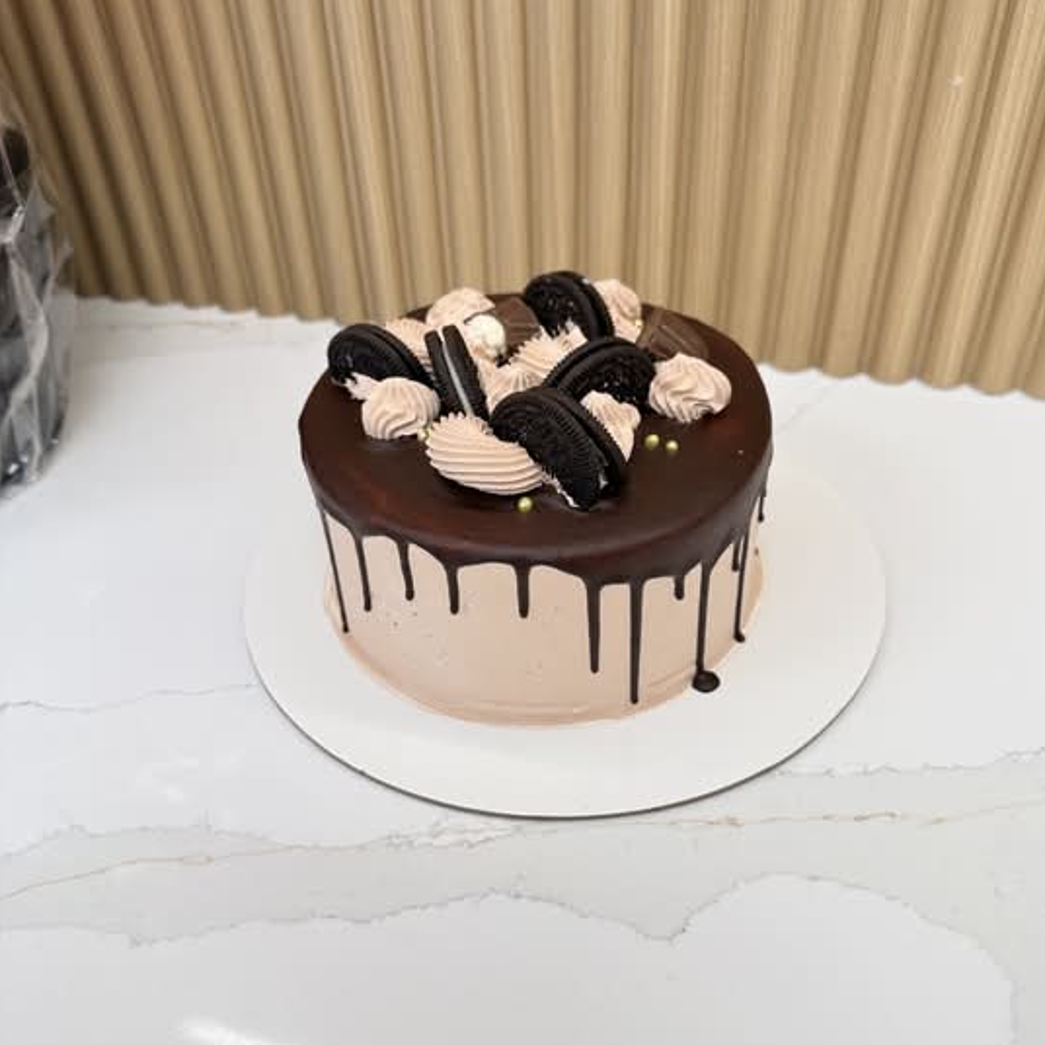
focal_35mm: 29
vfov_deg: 55.4
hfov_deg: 55.6
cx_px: 532
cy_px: 603
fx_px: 990
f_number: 1.78
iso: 50
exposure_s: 1/125
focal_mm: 6.76
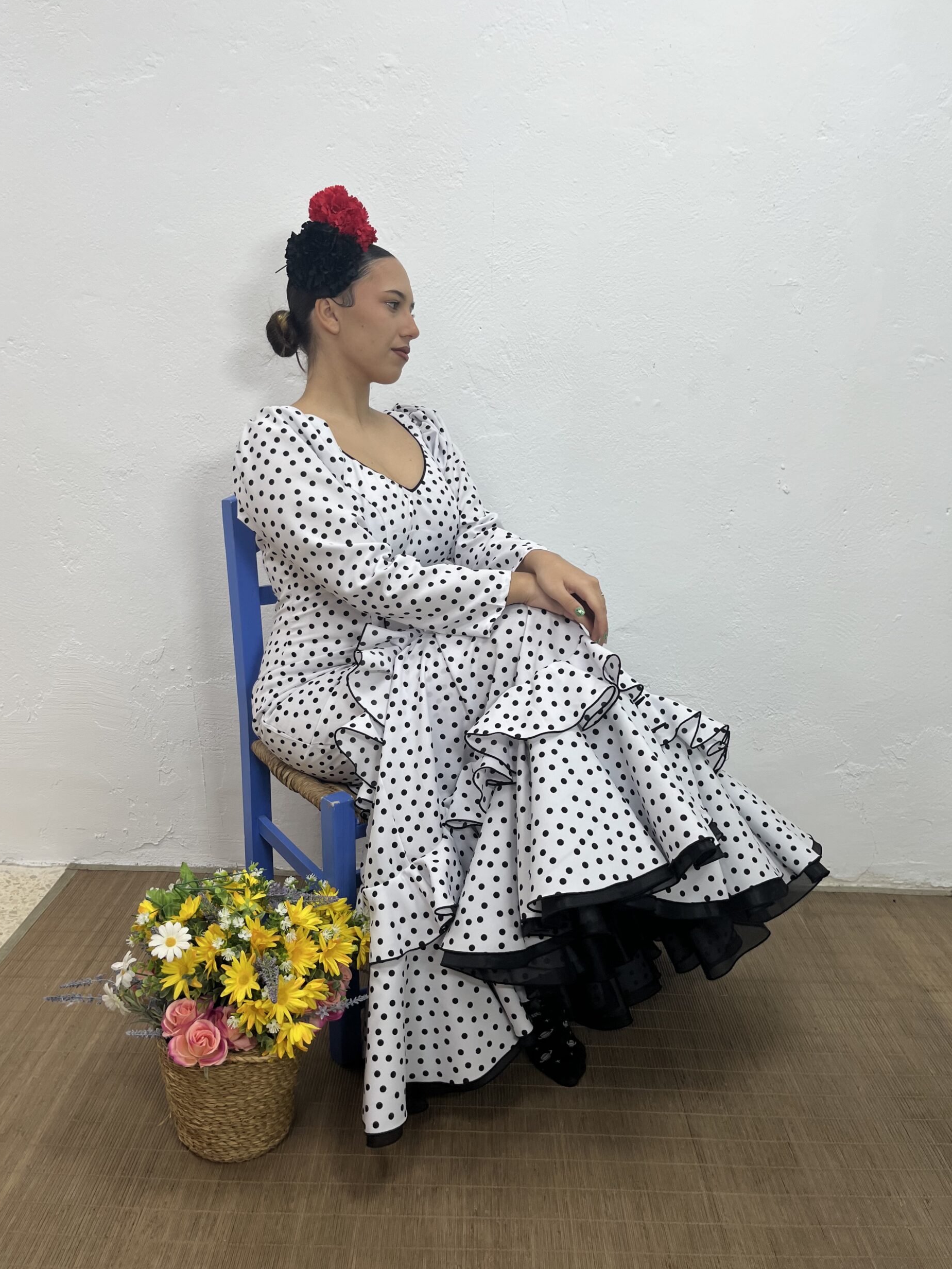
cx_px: 470
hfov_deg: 51.4
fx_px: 990
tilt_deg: -13.9
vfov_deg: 65.3
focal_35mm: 27
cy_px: 639
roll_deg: -0.8
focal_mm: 5.1
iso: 40
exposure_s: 1/100
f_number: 1.6
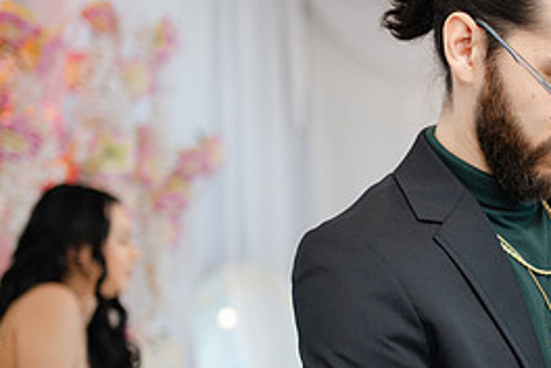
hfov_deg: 24.6
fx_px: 1178
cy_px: 290
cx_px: 597
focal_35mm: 77
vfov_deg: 17.6
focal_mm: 35
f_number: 1.4
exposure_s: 1/160
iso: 400
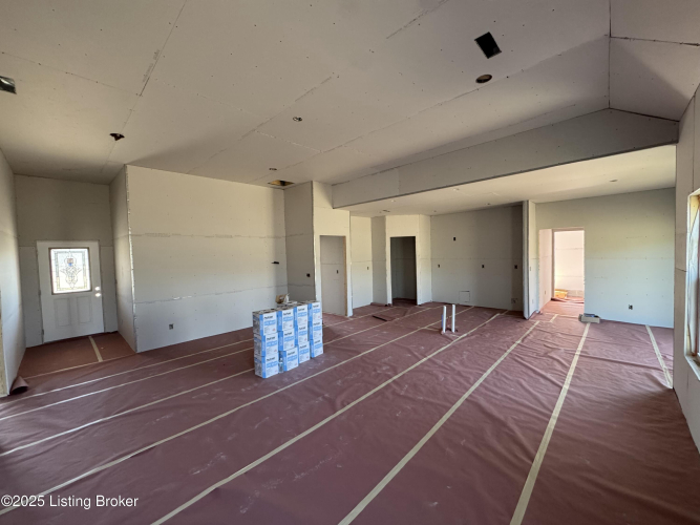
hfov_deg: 102.1
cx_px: 350
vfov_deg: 85.7
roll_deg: +2.2
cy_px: 262
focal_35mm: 14
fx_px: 283
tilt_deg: -0.1
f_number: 2.2
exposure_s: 1/99
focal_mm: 2.22
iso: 320
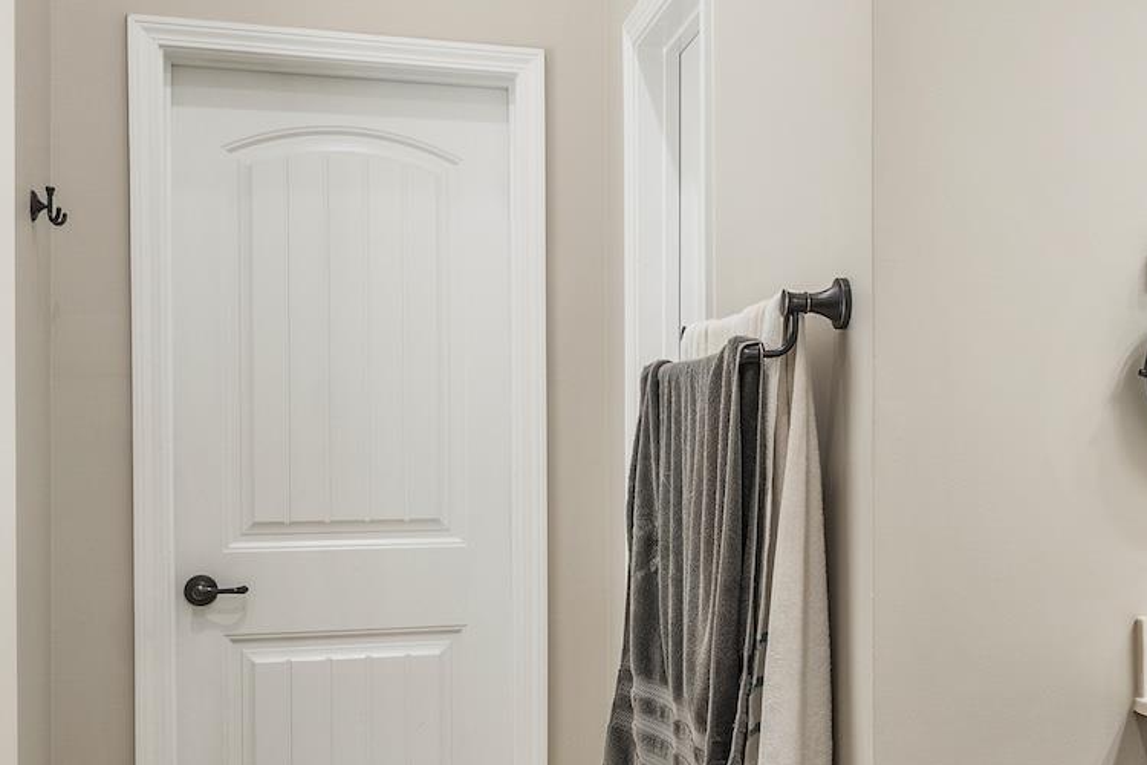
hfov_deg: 38.1
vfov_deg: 27.0
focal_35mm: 50
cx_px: 930
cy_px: 444
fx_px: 1589
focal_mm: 18.7
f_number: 6.3
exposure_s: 1/8
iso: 400
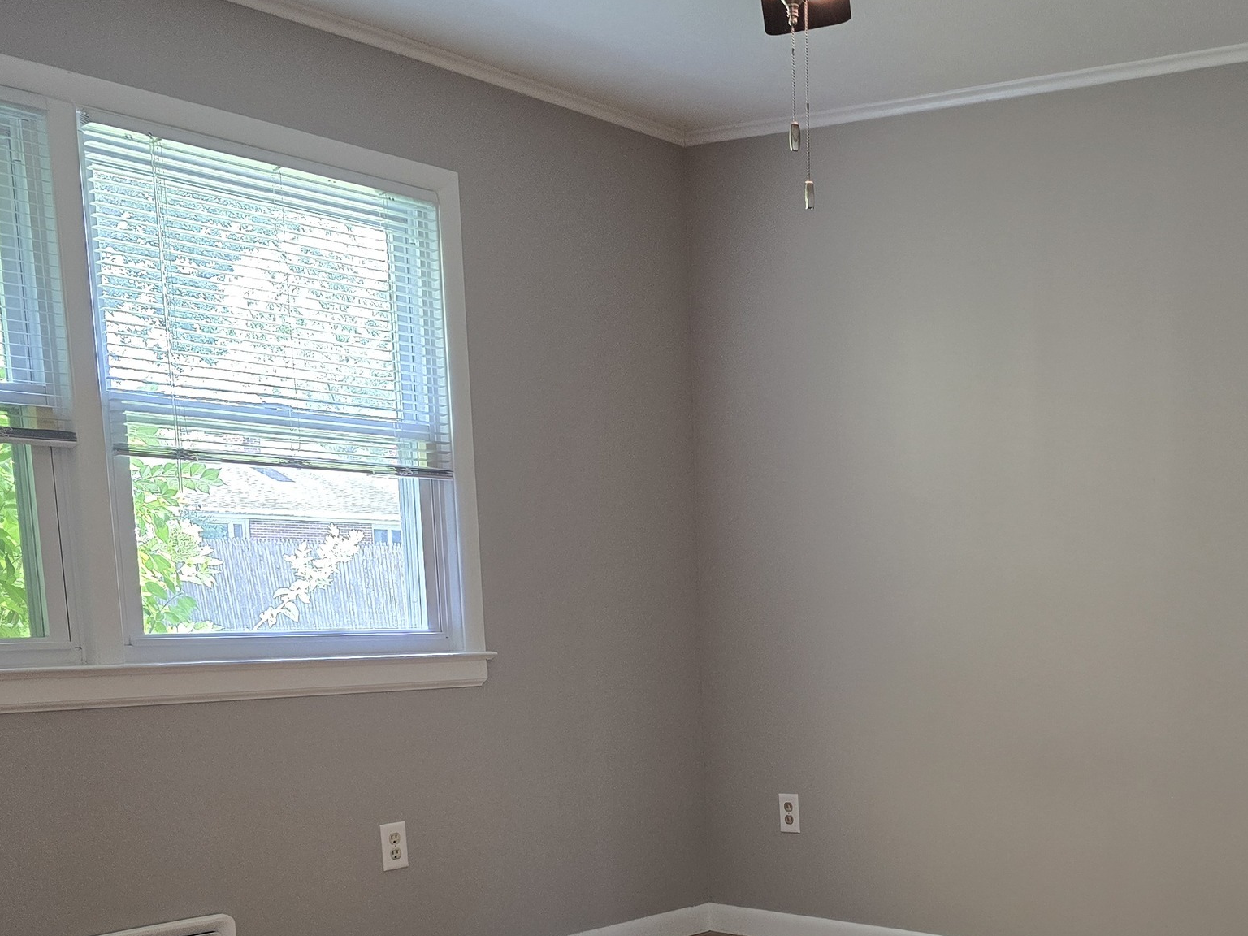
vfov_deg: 29.7
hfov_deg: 39.3
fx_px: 1658
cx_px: 1038
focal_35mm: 46
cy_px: 908
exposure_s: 1/120
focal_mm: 6.3
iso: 320
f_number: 1.7
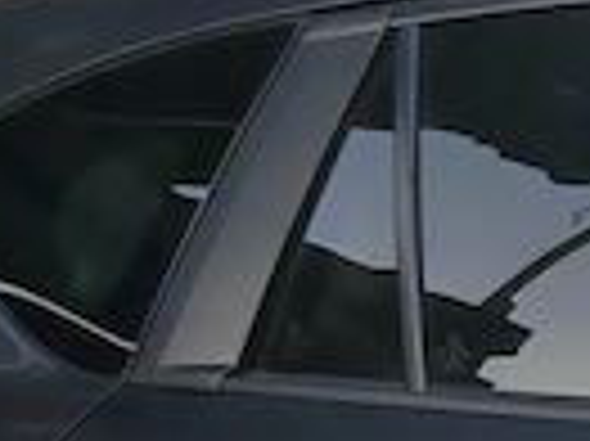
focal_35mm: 122
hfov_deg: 11.2
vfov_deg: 10.6
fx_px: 2077
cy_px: 1026
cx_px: 1689
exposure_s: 1/100
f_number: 2.2
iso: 80
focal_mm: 1.96
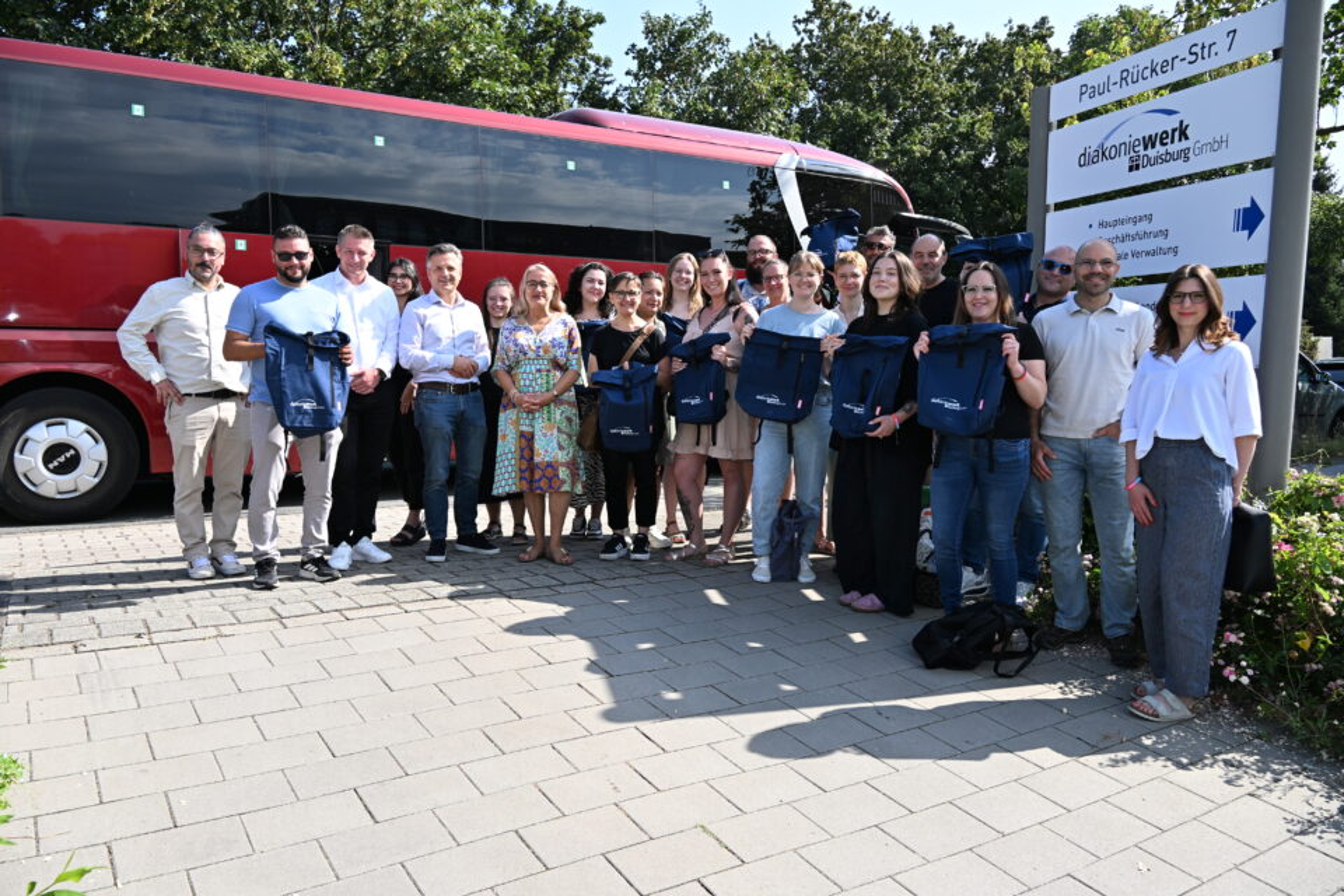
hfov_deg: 67.4
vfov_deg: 47.9
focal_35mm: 27
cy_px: 448
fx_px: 1008
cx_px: 672
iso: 100
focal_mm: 18
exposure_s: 1/200
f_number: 6.3
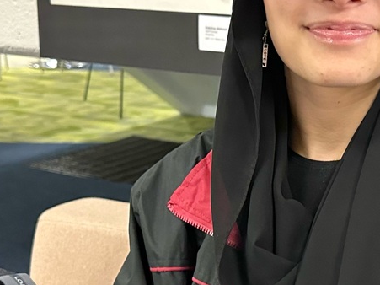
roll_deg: -0.5
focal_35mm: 73
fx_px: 801
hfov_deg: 26.1
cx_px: 317
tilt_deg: -14.0
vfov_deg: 20.1
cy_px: 163
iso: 640
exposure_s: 1/60
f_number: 1.78
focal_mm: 6.86
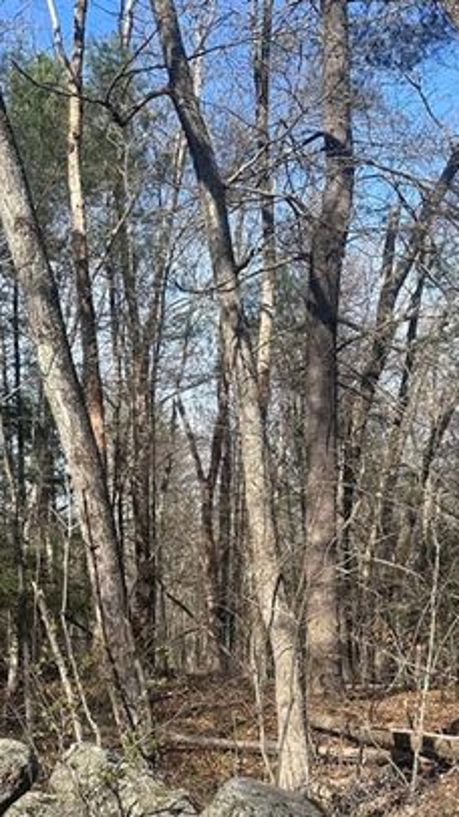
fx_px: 932
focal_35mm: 43
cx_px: 167
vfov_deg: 45.8
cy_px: 605
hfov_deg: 27.6
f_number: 1.78
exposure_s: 1/1453
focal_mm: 6.86
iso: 80
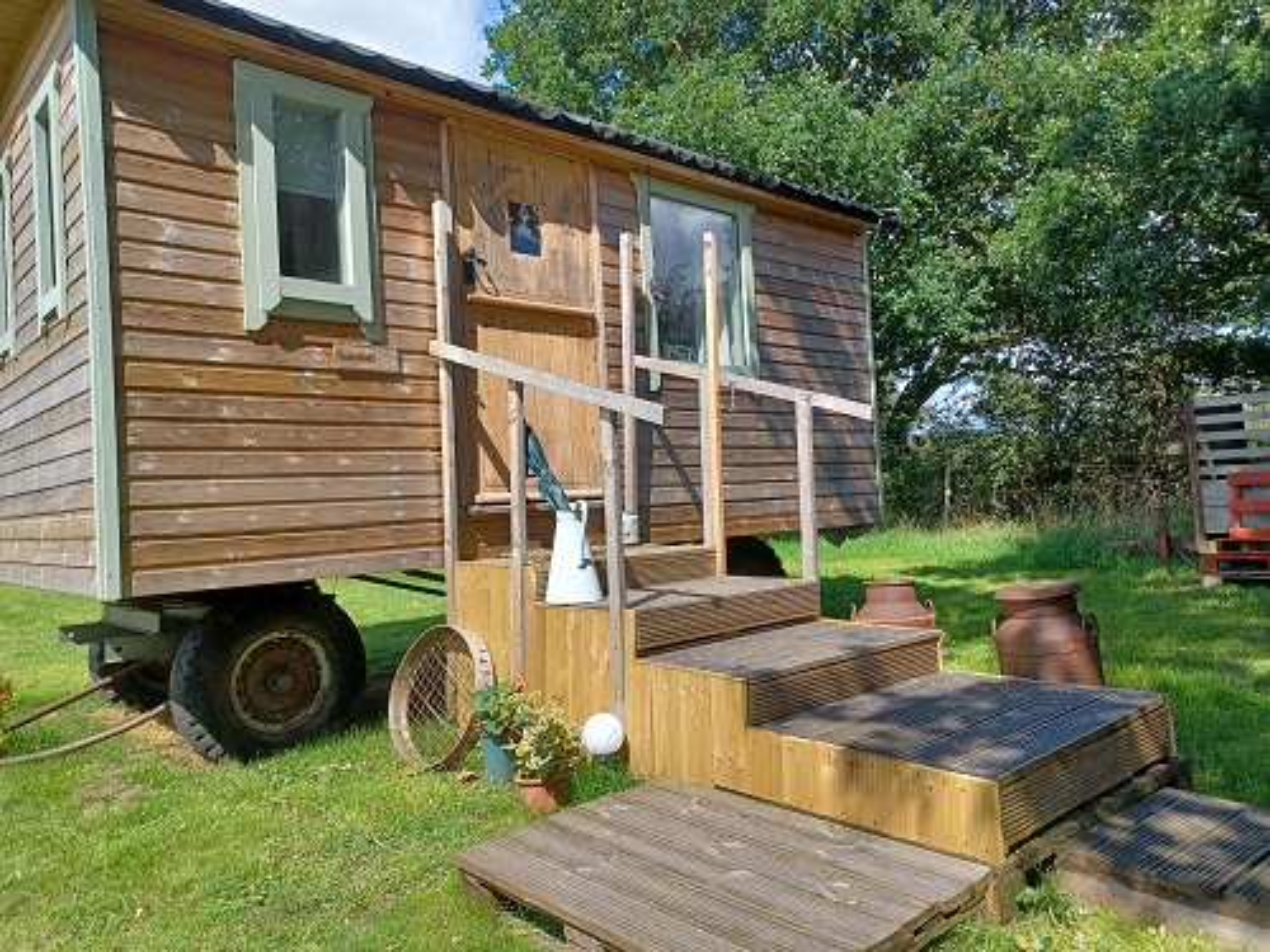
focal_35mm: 25
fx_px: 917
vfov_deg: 54.9
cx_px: 635
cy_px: 476
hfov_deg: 69.4
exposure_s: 1/253
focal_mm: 4.6
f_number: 1.8
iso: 32
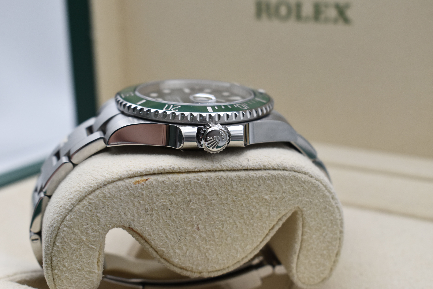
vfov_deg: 20.2
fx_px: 812
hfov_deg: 29.9
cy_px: 144
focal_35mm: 68
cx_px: 216
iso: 400
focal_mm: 45
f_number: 6.3
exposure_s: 1/125
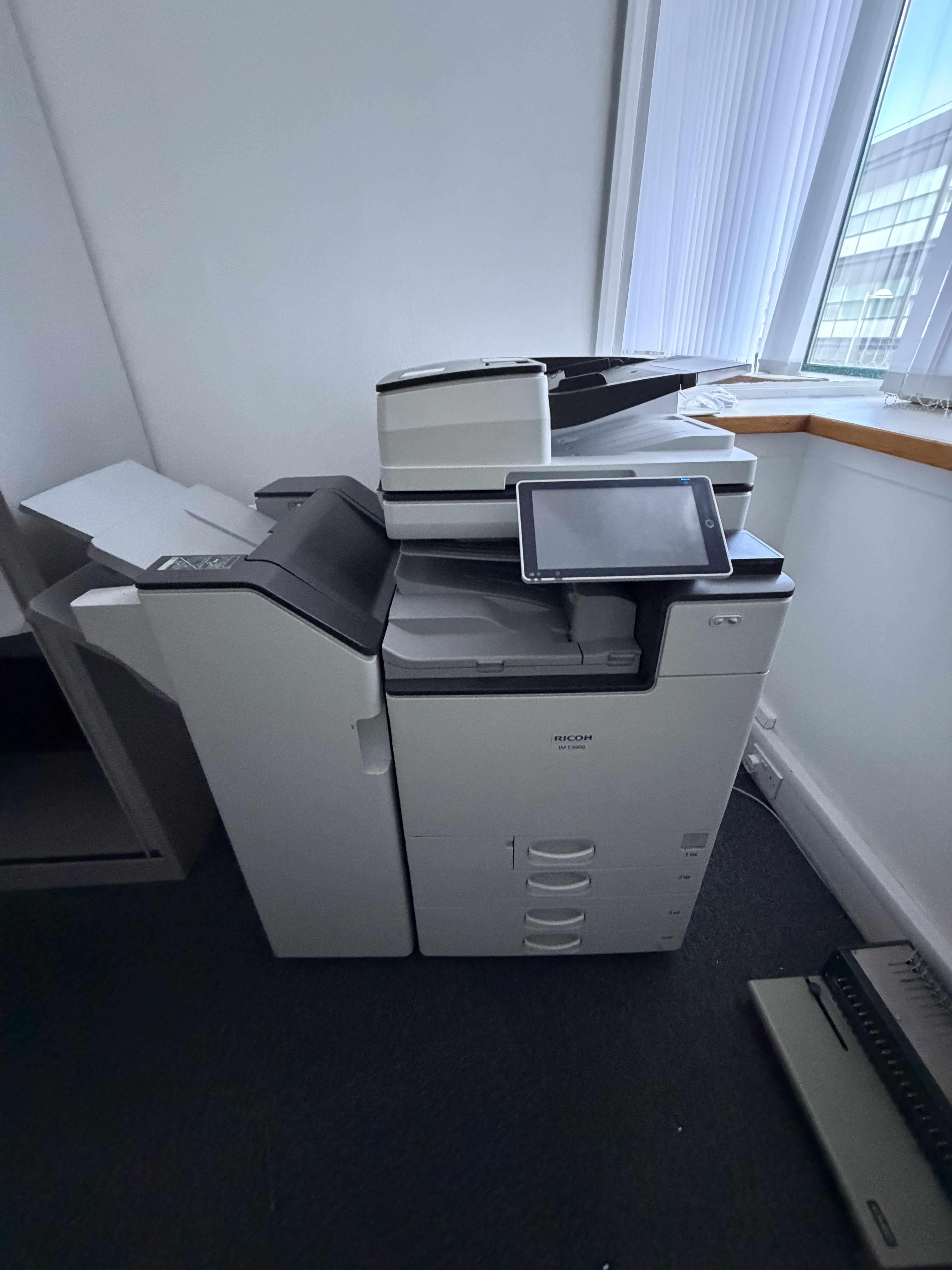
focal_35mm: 14
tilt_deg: -29.3
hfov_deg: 85.7
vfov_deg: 102.1
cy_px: 635
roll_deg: -0.7
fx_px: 513
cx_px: 476
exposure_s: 1/60
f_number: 2.2
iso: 1250
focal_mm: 2.22
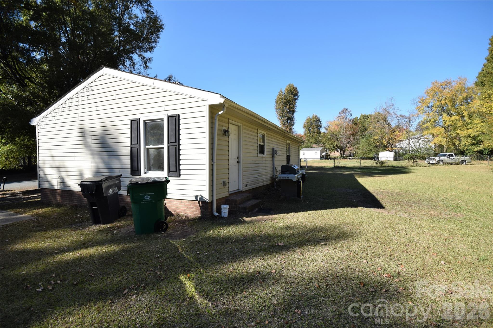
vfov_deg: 72.0
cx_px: 246
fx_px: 226
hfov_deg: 95.0
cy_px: 164
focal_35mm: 16
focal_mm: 11
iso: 200
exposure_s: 1/320
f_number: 9
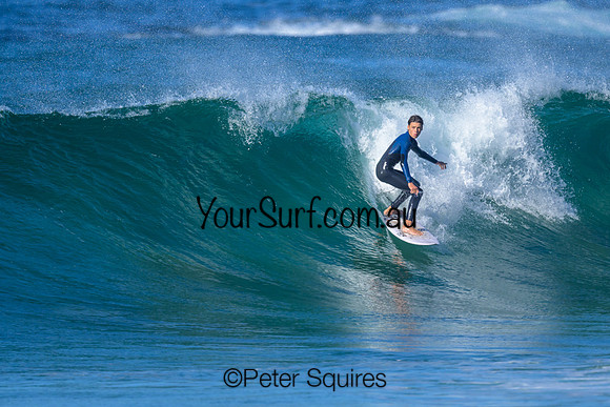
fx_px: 18642
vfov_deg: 1.3
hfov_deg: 1.9
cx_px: 322
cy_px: 141
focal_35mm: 1100
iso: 360
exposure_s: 1/2000
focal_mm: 800
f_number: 6.3
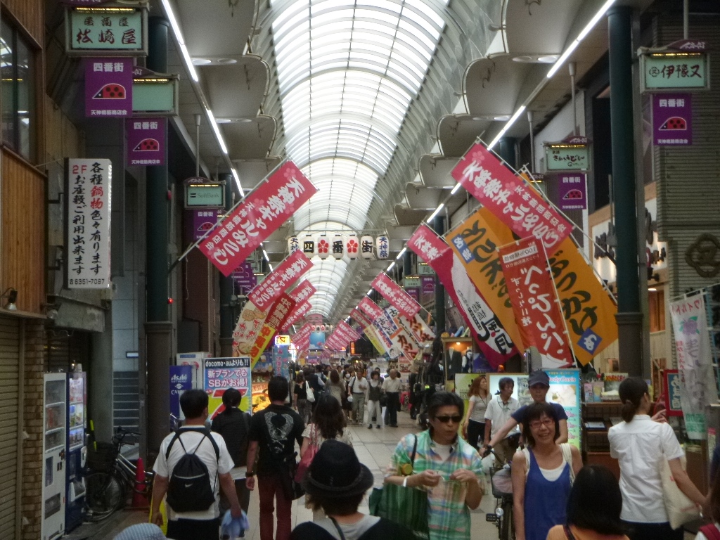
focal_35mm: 62
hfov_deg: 31.2
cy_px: 270
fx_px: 1290
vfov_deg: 23.7
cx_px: 360
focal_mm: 11.1
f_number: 5.3
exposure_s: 1/50
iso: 400
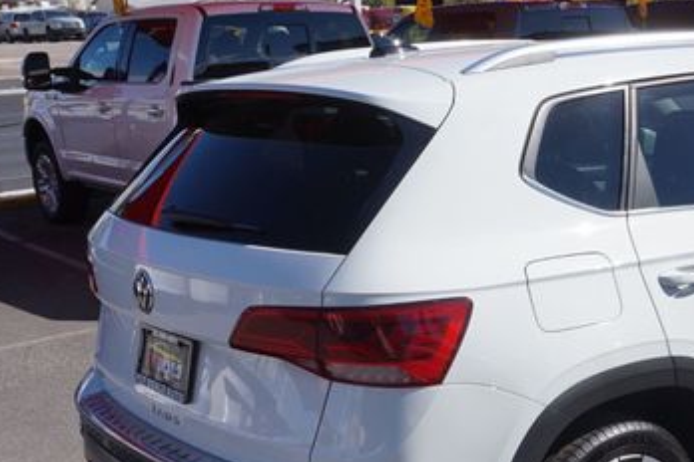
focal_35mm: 58
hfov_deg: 33.5
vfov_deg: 23.3
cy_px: 325
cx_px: 560
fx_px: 1116
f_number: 11
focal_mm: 21
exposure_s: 1/200
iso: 100
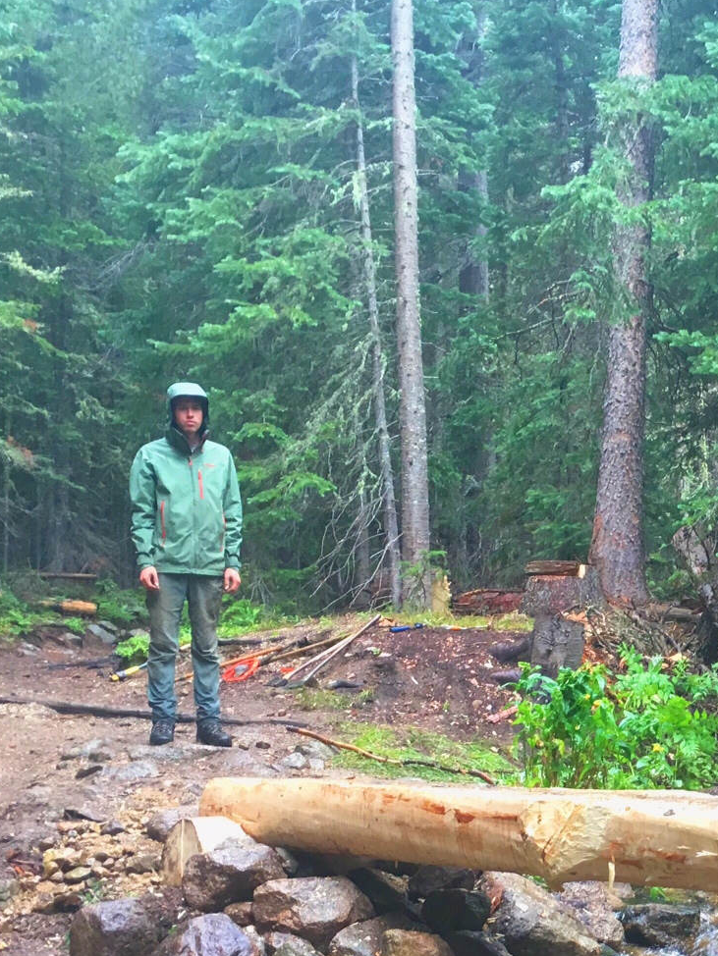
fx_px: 1659
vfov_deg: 31.5
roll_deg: -0.5
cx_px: 725
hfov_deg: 23.4
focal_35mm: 60
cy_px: 736
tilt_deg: -1.8
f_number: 2.2
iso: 32
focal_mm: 4.15
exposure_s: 1/30
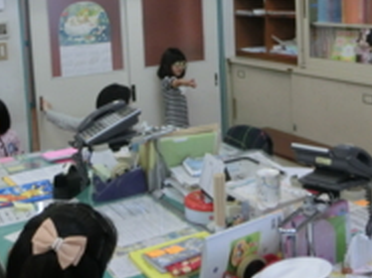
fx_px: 558
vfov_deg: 27.3
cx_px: 213
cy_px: 46
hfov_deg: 36.8
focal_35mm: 52
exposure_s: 1/125
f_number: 3
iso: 250
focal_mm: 4.24
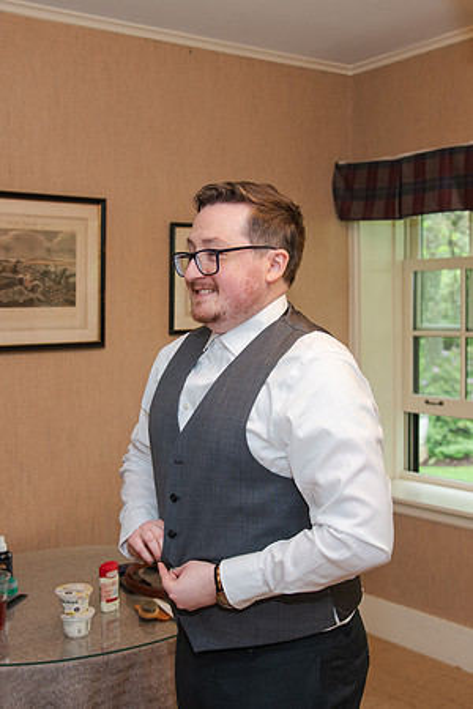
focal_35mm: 45
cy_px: 354
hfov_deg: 29.8
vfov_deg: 43.6
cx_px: 195
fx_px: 886
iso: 900
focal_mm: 30
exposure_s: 1/160
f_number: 4
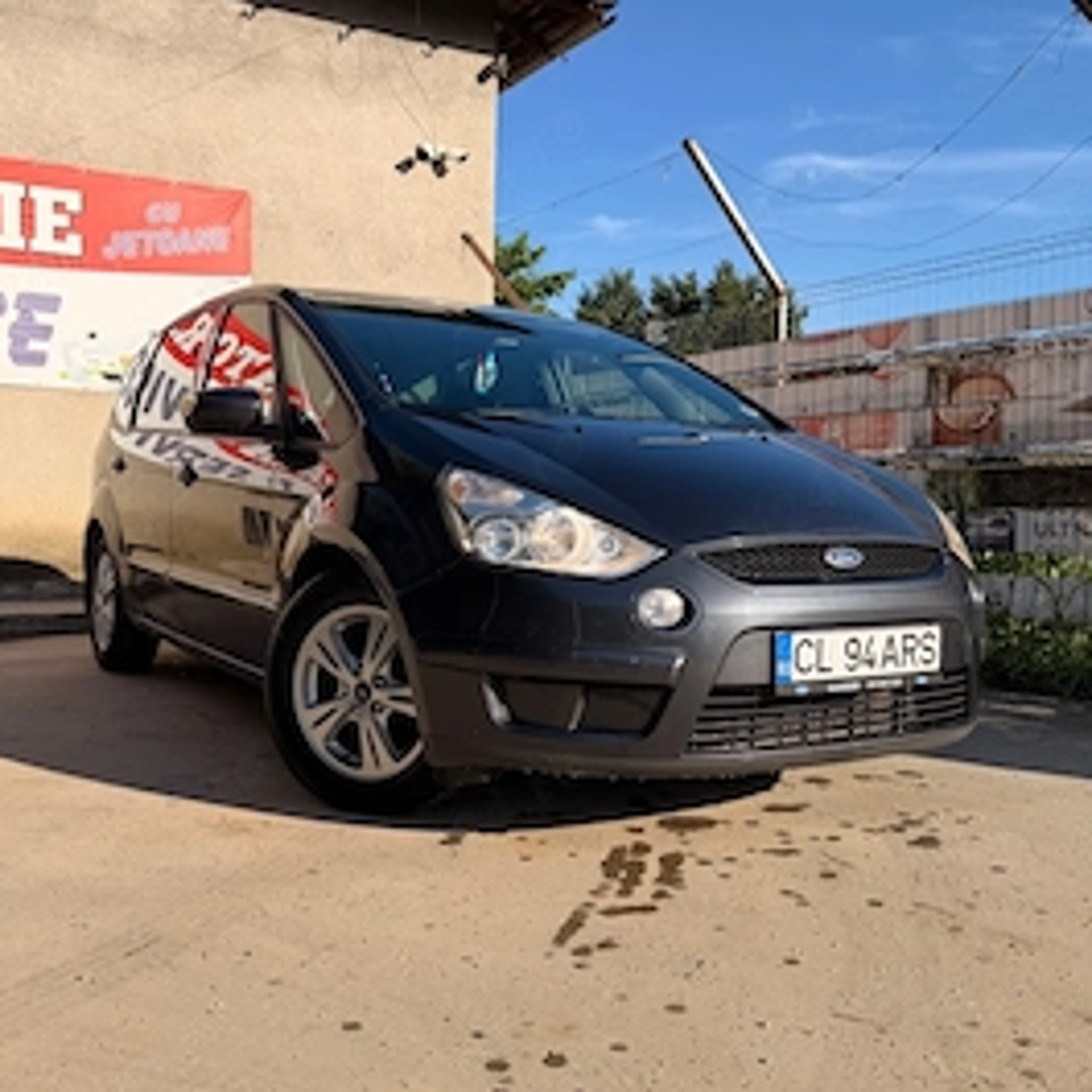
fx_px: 1142
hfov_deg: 51.1
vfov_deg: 51.1
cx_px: 536
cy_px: 577
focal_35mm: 32
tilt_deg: -3.7
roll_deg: -0.4
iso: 80
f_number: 1.78
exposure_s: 1/4167
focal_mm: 6.76
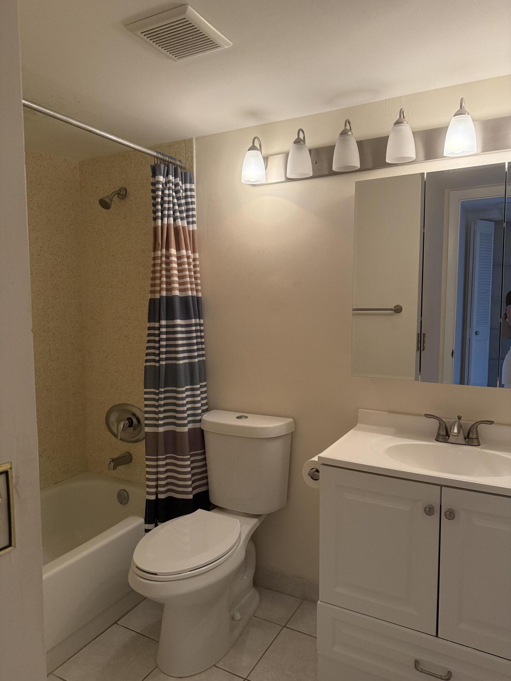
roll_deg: -0.1
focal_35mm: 24
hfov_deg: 56.8
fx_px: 472
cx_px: 256
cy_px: 340
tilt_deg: -4.3
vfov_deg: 71.6
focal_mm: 6.76
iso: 320
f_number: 1.78
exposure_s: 1/120
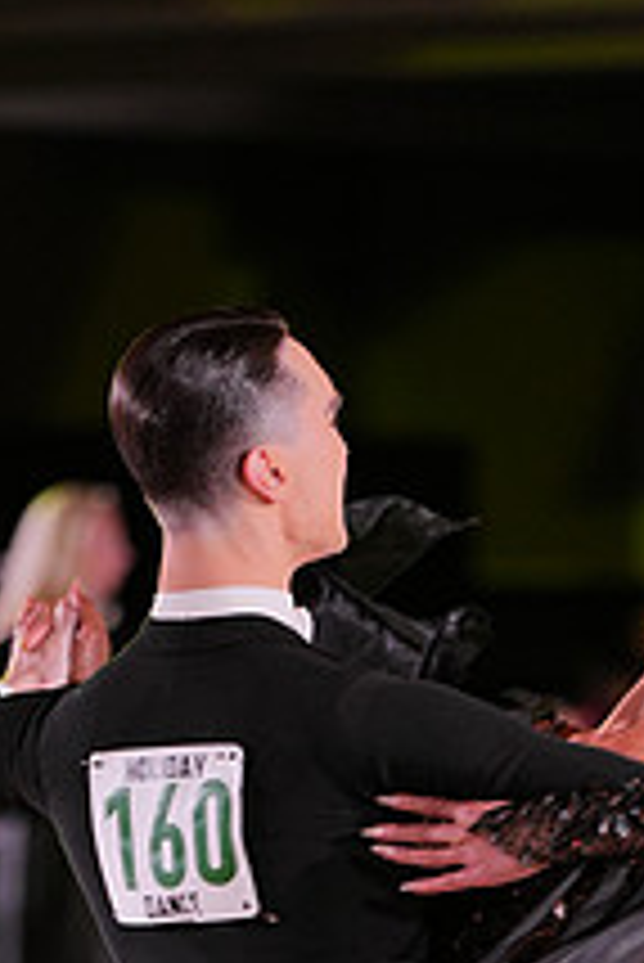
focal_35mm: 377
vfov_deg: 5.4
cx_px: 394
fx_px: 10099
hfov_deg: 3.7
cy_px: 1233
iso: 800
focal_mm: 139
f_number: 2.8
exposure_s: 1/400
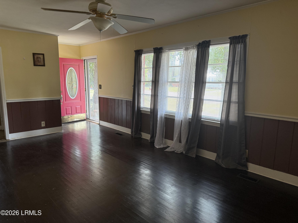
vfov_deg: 56.8
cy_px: 112
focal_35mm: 24
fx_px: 207
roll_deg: -0.8
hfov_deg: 71.6
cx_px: 149
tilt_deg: -7.8
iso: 200
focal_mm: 6.76
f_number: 1.78
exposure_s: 1/139
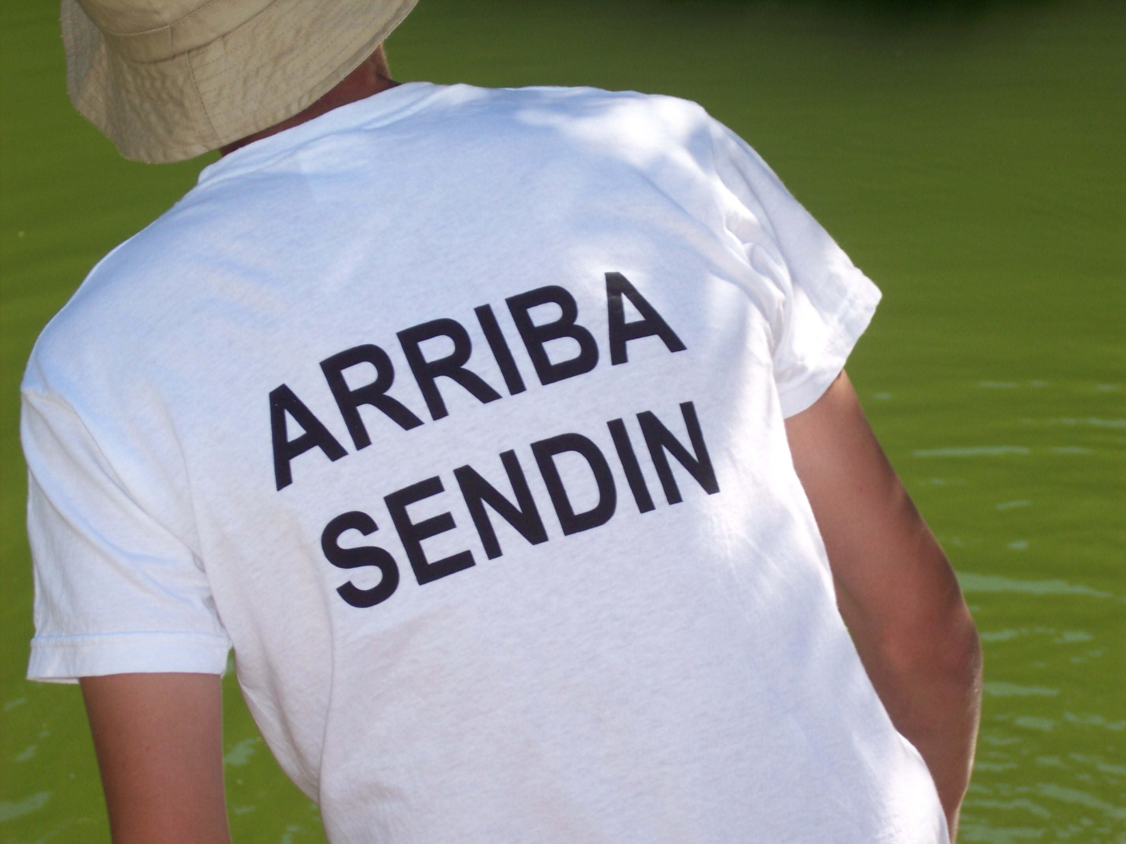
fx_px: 3806
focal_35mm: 117
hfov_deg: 16.8
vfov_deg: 12.7
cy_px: 422
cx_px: 563
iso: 100
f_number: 4.8
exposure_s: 1/180
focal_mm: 24
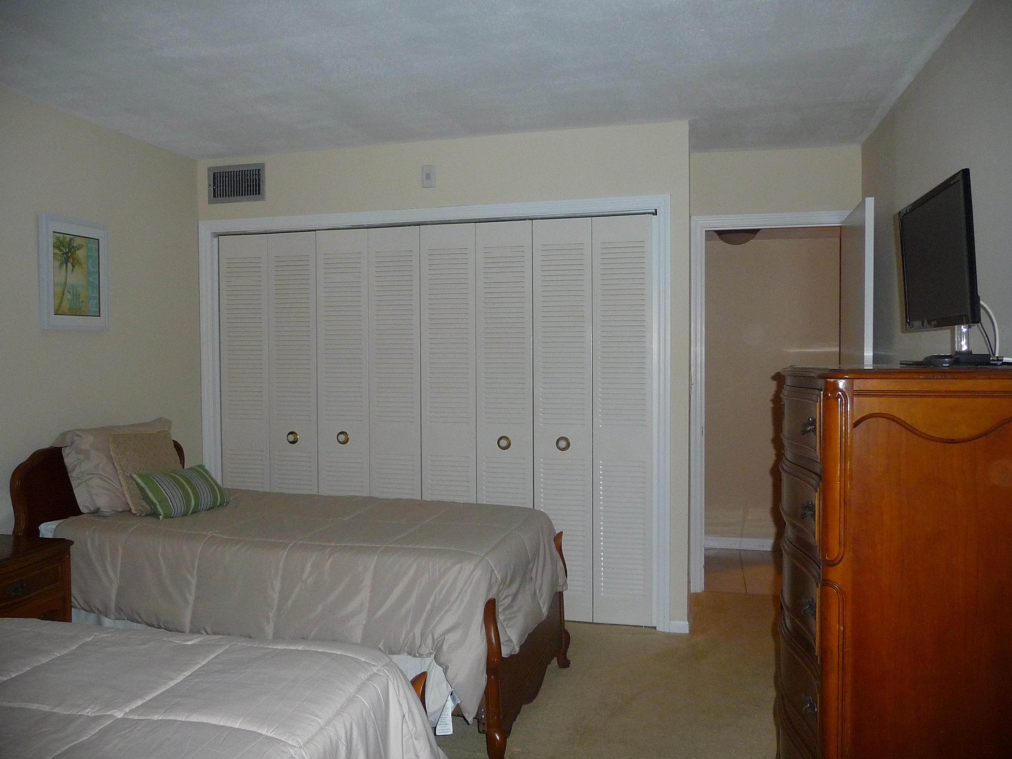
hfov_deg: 63.4
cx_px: 506
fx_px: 819
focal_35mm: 28
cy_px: 380
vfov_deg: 49.7
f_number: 3.3
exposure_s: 1/30
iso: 250
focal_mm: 4.7
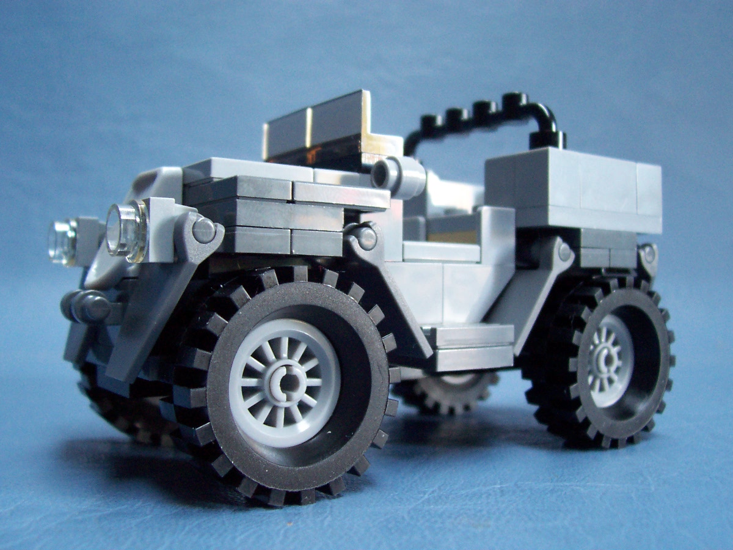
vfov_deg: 38.7
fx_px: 783
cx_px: 366
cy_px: 275
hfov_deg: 50.1
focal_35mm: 37
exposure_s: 1/8
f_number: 2.8
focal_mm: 5.6
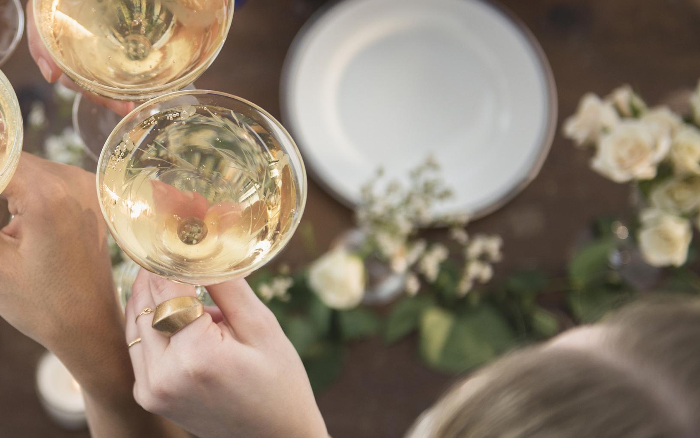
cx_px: 63
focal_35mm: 90
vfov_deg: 14.5
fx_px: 1717
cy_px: 233
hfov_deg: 22.5
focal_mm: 48
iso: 200
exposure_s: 1/800
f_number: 2.8
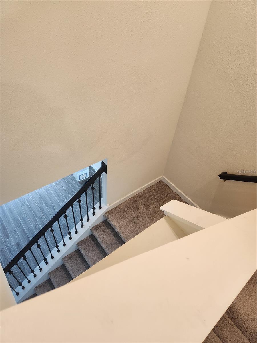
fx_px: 228
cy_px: 172
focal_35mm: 23
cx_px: 128
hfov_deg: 58.9
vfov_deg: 73.9
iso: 320
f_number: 1.8
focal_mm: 5.4
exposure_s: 1/120
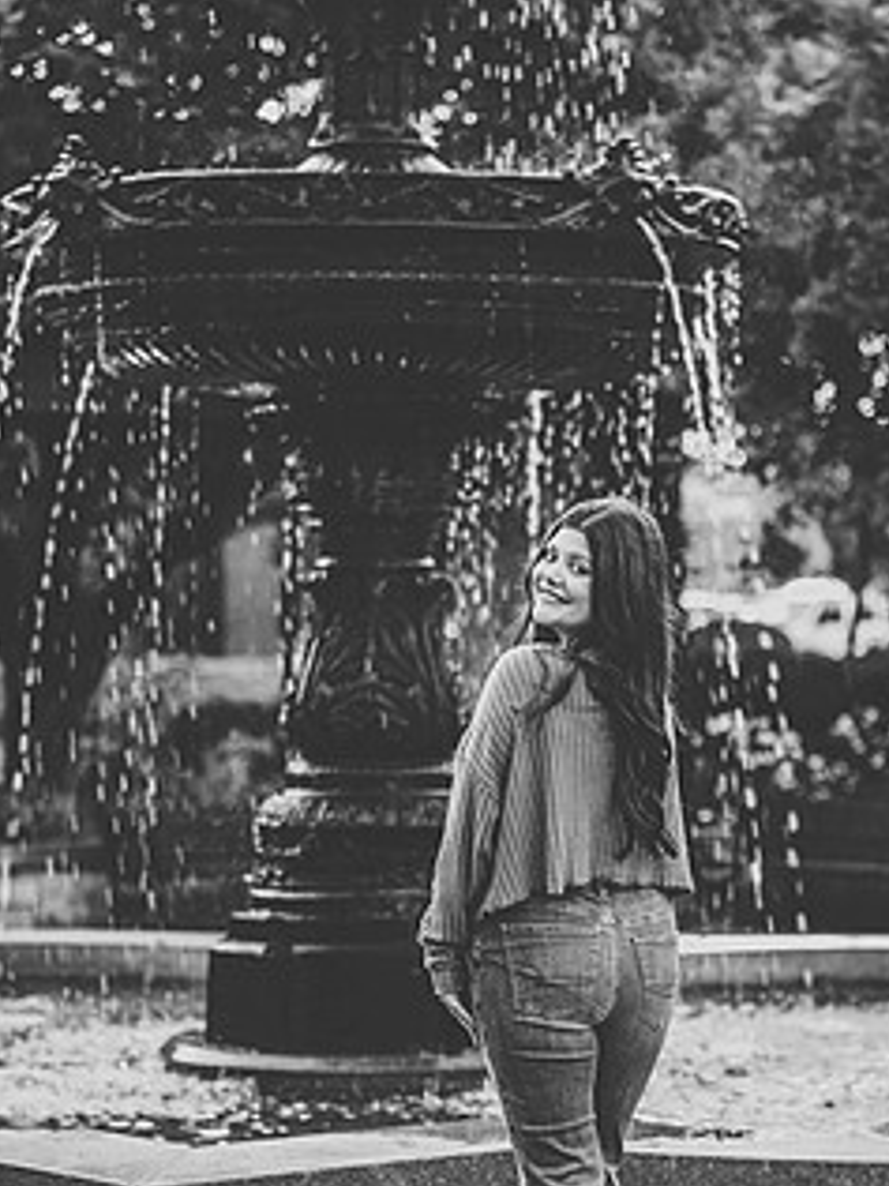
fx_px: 4452
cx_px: 521
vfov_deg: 15.1
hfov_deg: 11.4
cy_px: 807
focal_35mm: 130
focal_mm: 95
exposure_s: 1/125
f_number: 2.8
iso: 400
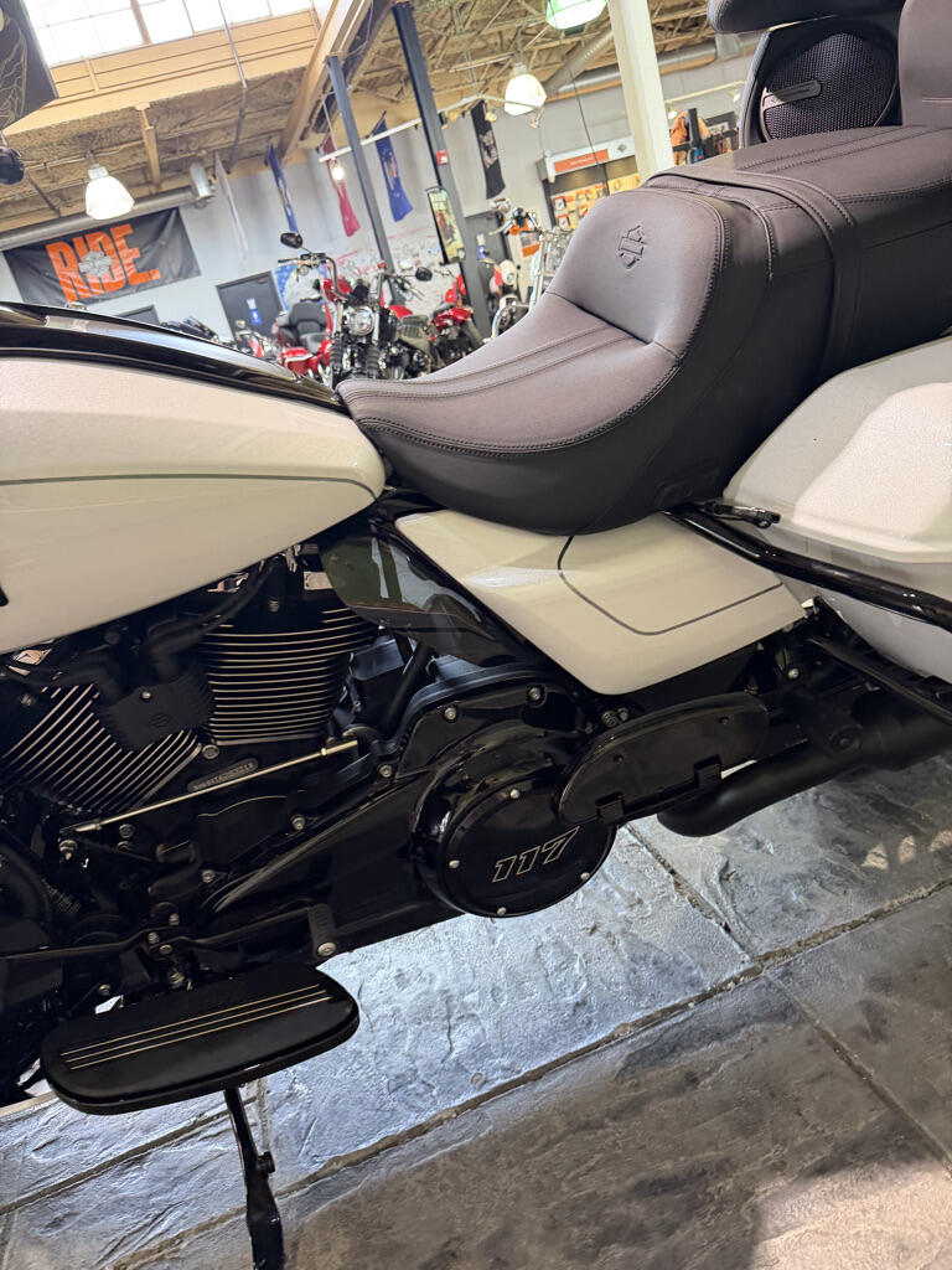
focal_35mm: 24
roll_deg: +16.5
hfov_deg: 56.8
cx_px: 476
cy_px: 635
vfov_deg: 71.6
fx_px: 880
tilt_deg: -18.8
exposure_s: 1/60
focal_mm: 6.76
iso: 320
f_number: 1.78
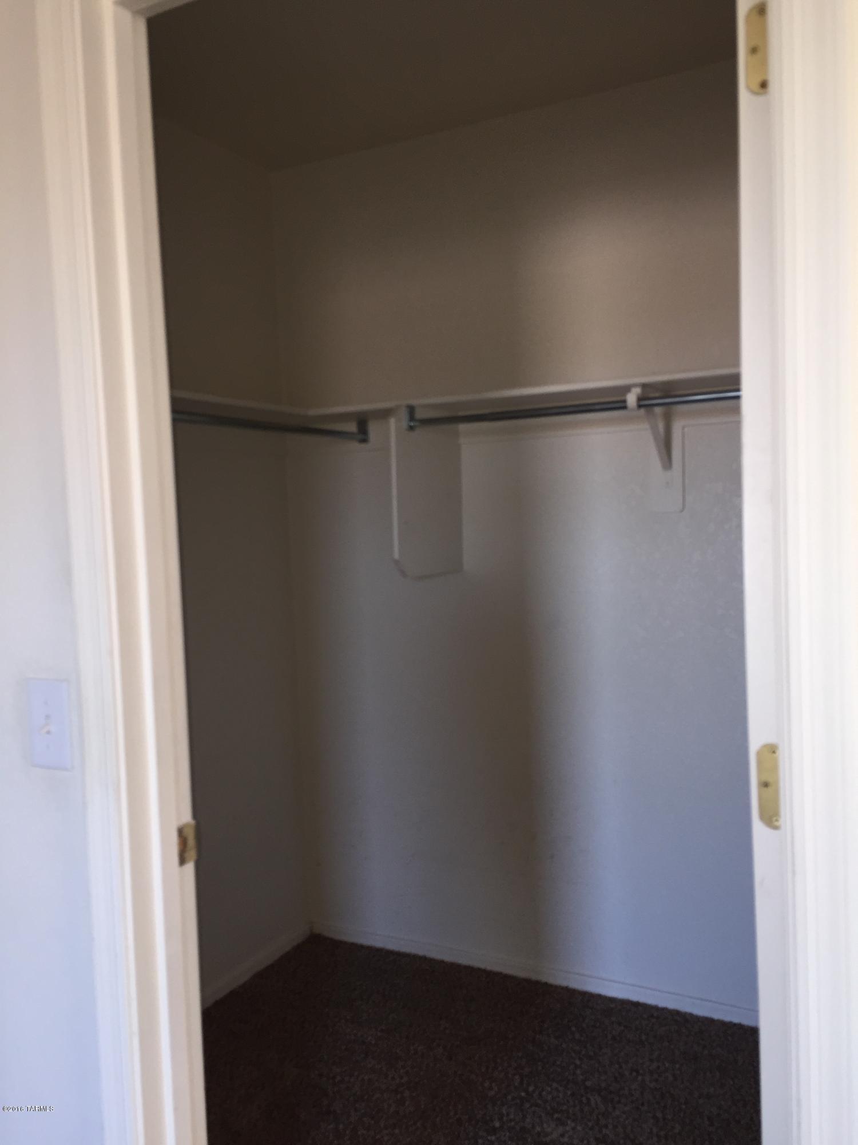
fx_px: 958
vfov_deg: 61.7
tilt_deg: -2.4
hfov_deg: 48.2
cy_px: 572
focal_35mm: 29
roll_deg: +2.1
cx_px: 429
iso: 50
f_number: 2.2
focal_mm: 4.15
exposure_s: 1/30
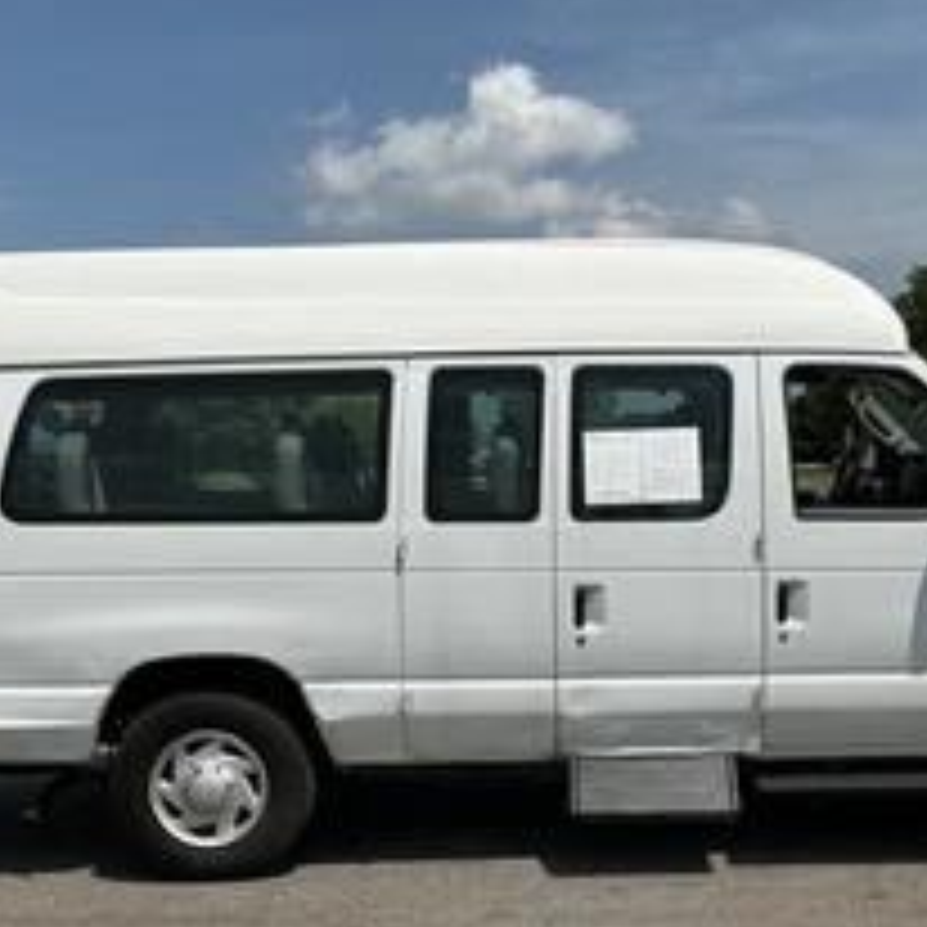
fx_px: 1454
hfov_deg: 35.2
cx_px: 558
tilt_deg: -0.6
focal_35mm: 48
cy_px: 567
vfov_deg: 35.2
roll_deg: +2.6
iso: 25
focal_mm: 3
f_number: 1.8
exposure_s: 1/4405
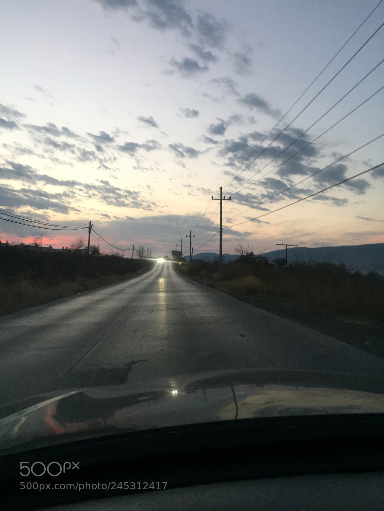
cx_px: 192
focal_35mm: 29
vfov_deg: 61.7
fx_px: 429
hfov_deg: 48.2
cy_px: 256
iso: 50
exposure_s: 1/30
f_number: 2.2
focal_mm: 4.15
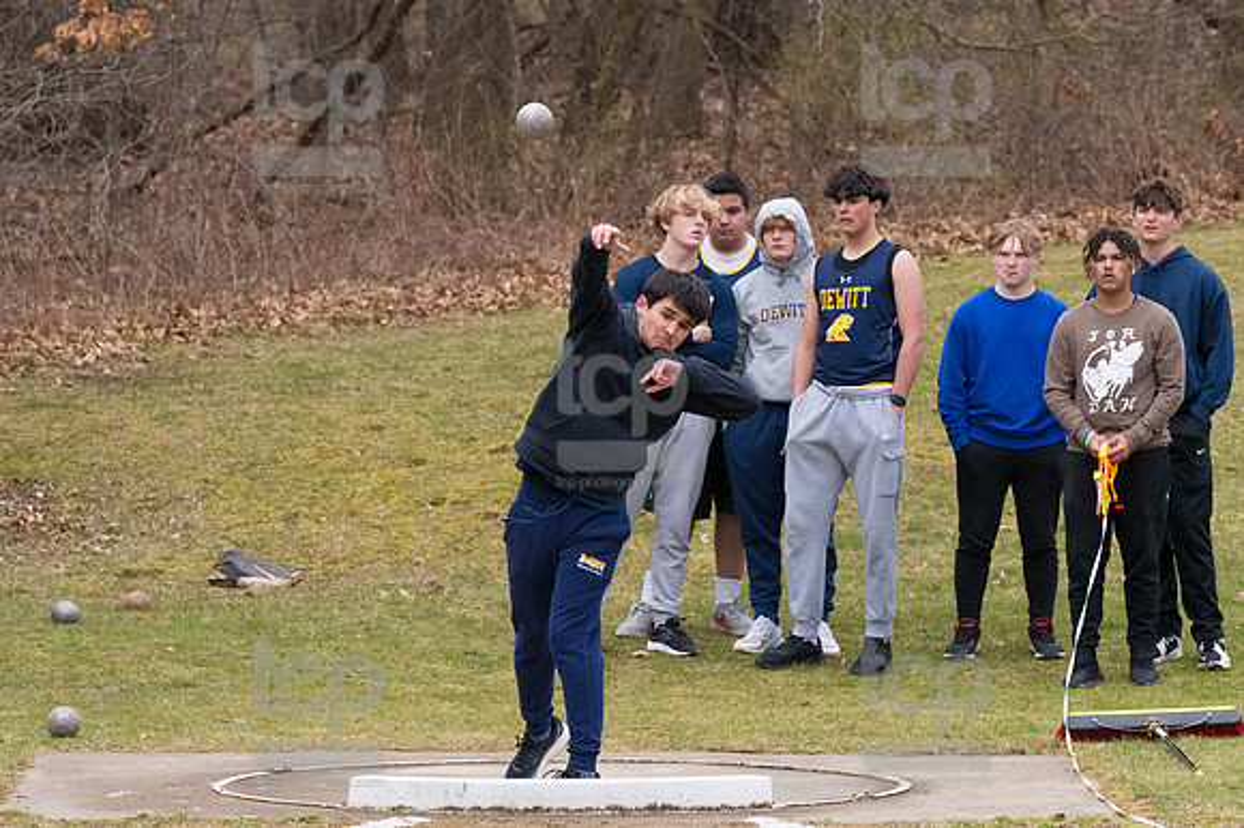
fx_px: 6976
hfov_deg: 10.2
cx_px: 622
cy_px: 414
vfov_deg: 6.8
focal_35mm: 202
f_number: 5
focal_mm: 135
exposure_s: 1/1600
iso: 2000
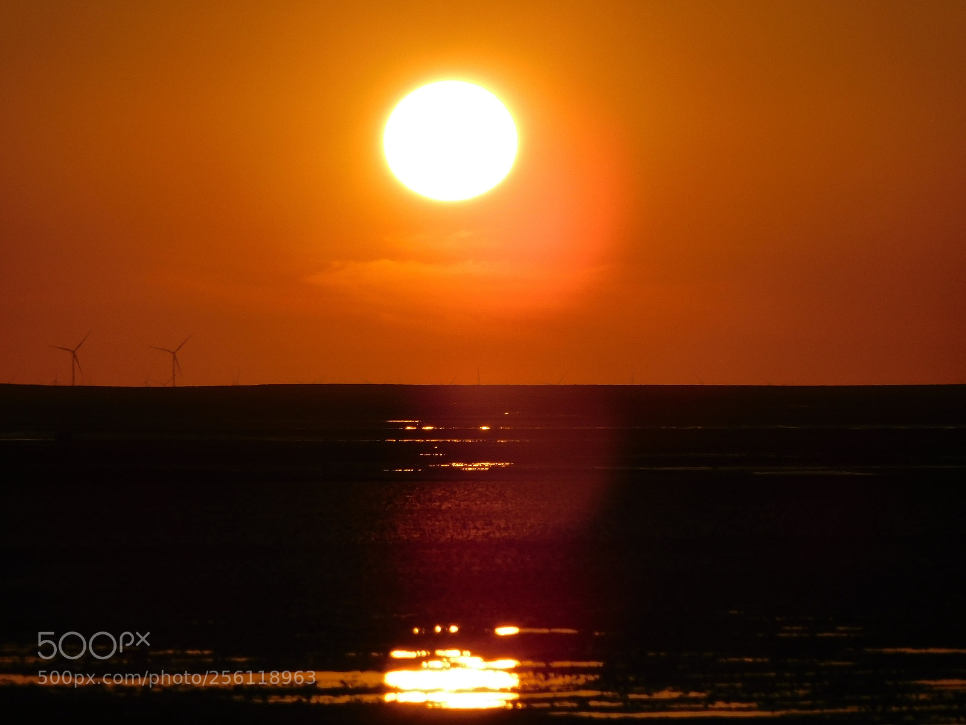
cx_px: 483
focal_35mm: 514
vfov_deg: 2.9
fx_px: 14344
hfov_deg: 3.9
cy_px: 362
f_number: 12
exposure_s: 1/1000
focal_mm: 91.2
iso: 125
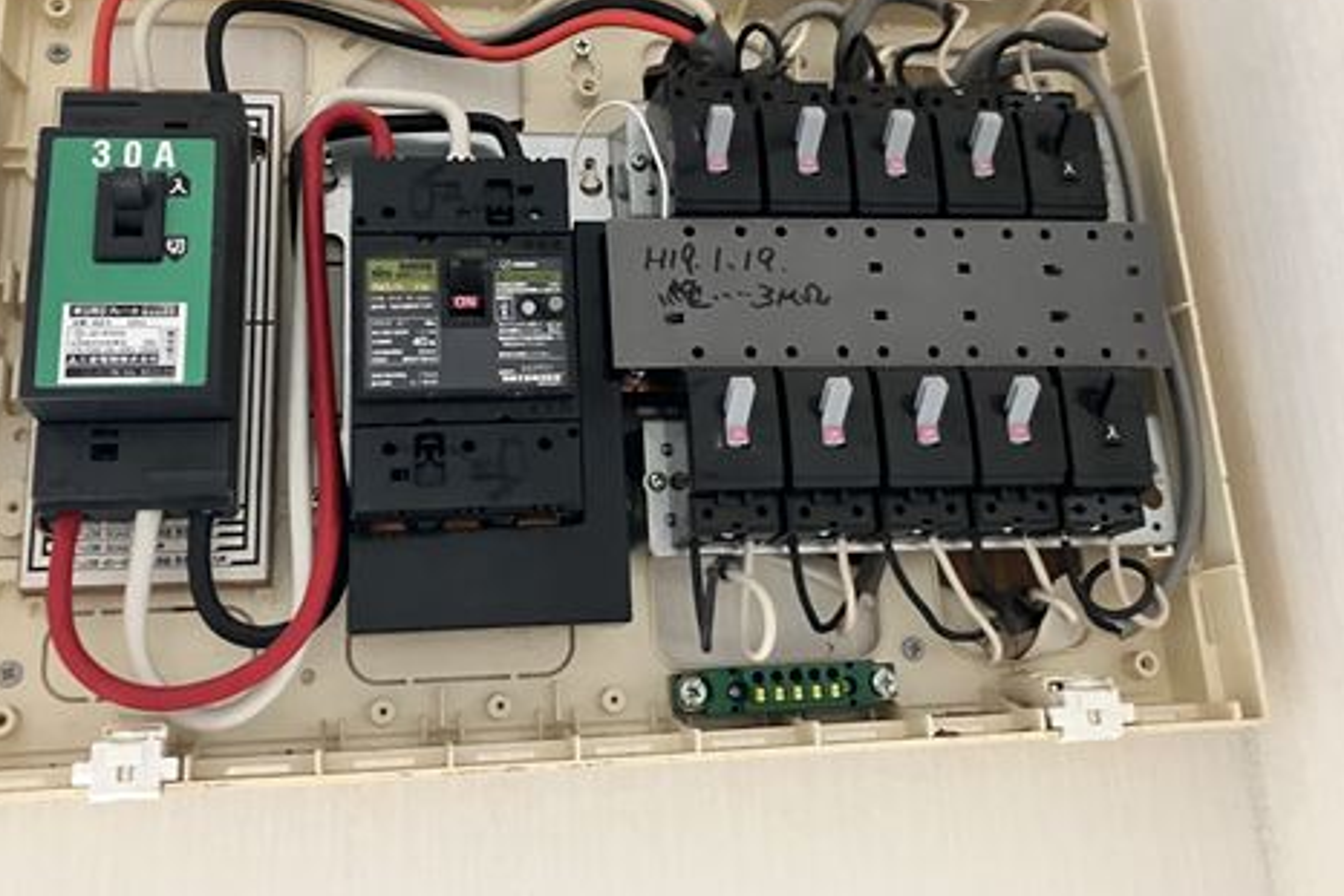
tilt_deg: +19.5
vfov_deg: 32.8
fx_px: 1494
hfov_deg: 48.4
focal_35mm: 40
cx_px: 626
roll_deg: +3.4
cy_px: 233
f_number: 1.8
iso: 400
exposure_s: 1/32
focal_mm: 3.99
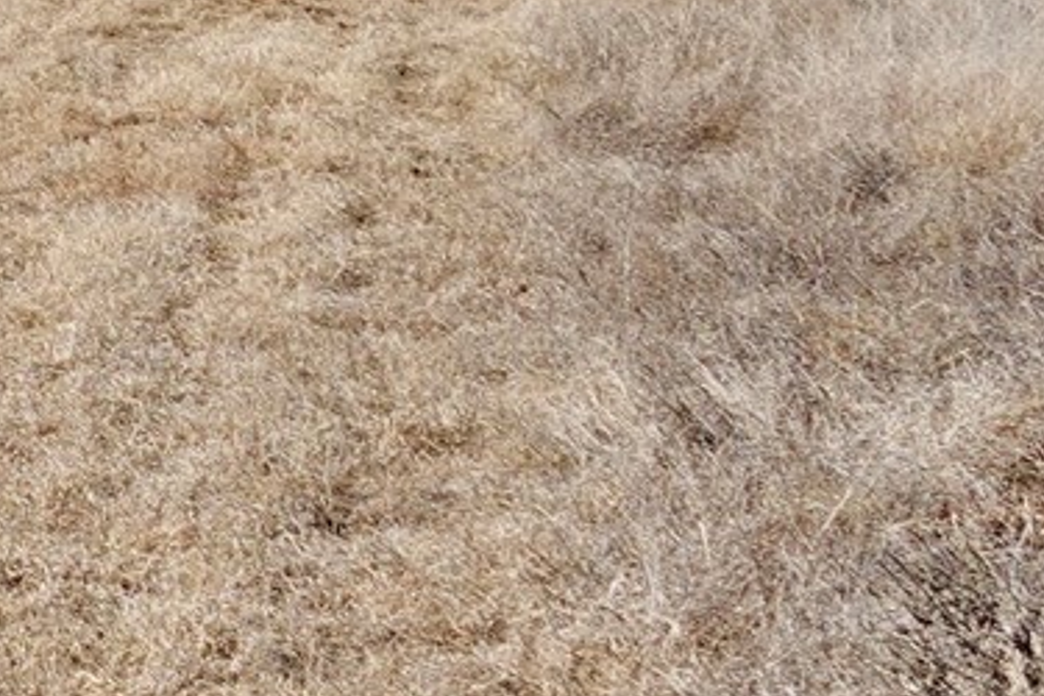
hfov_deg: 12.2
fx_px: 4031
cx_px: -1356
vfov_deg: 9.5
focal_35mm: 139
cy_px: -468
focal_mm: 8.8
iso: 100
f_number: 4
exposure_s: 1/800
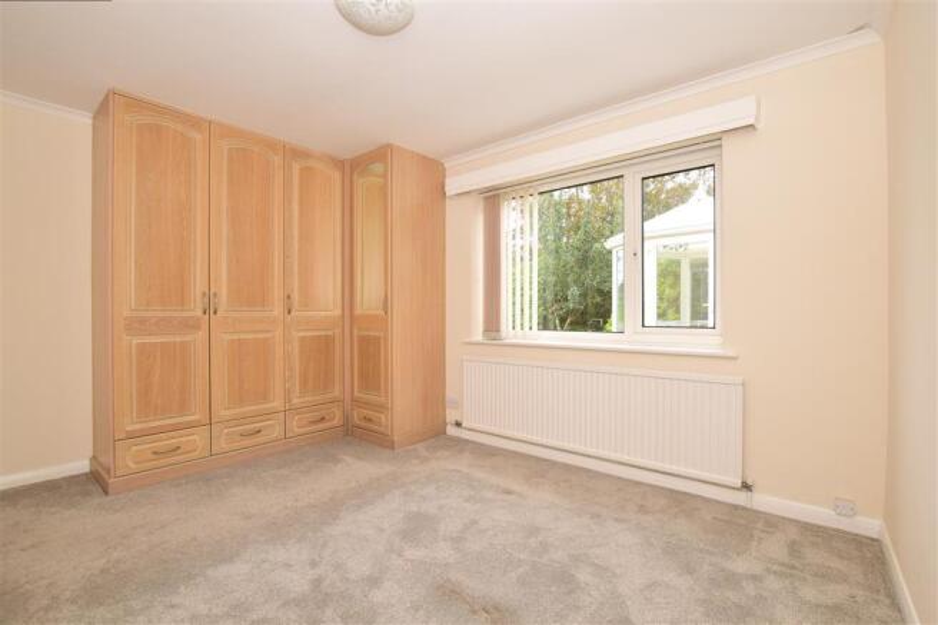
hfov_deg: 100.4
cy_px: 312
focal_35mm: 15
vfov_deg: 77.3
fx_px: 391
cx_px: 469
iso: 400
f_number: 6.3
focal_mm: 10
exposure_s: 1/160
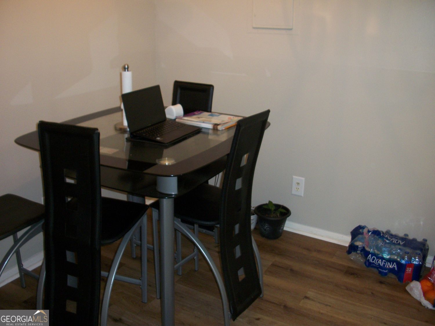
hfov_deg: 52.6
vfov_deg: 40.7
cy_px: 163
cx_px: 218
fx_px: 440
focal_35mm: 35
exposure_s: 1/30
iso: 160
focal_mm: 6.3
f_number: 3.1
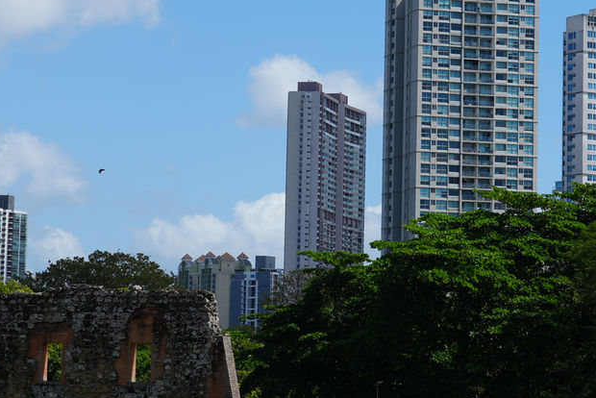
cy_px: 67
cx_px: 420
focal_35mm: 147
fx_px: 2435
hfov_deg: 13.9
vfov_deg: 9.3
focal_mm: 57
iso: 100
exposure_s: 1/250
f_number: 10
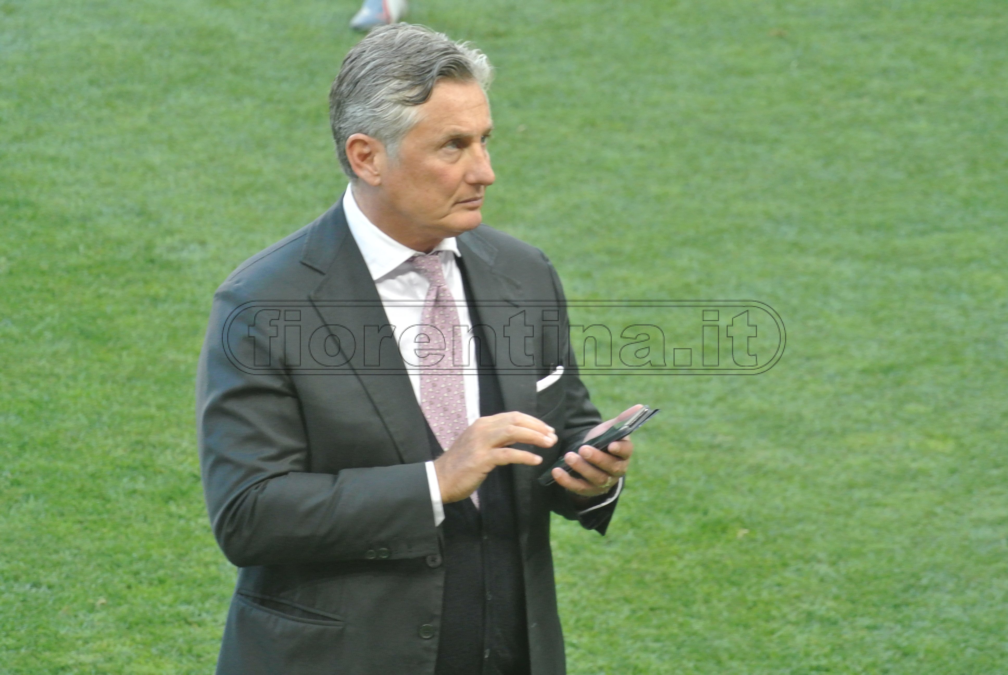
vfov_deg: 4.6
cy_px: 338
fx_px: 8326
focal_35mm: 297
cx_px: 504
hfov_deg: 6.9
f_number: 5.6
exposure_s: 1/80
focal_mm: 110
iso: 800
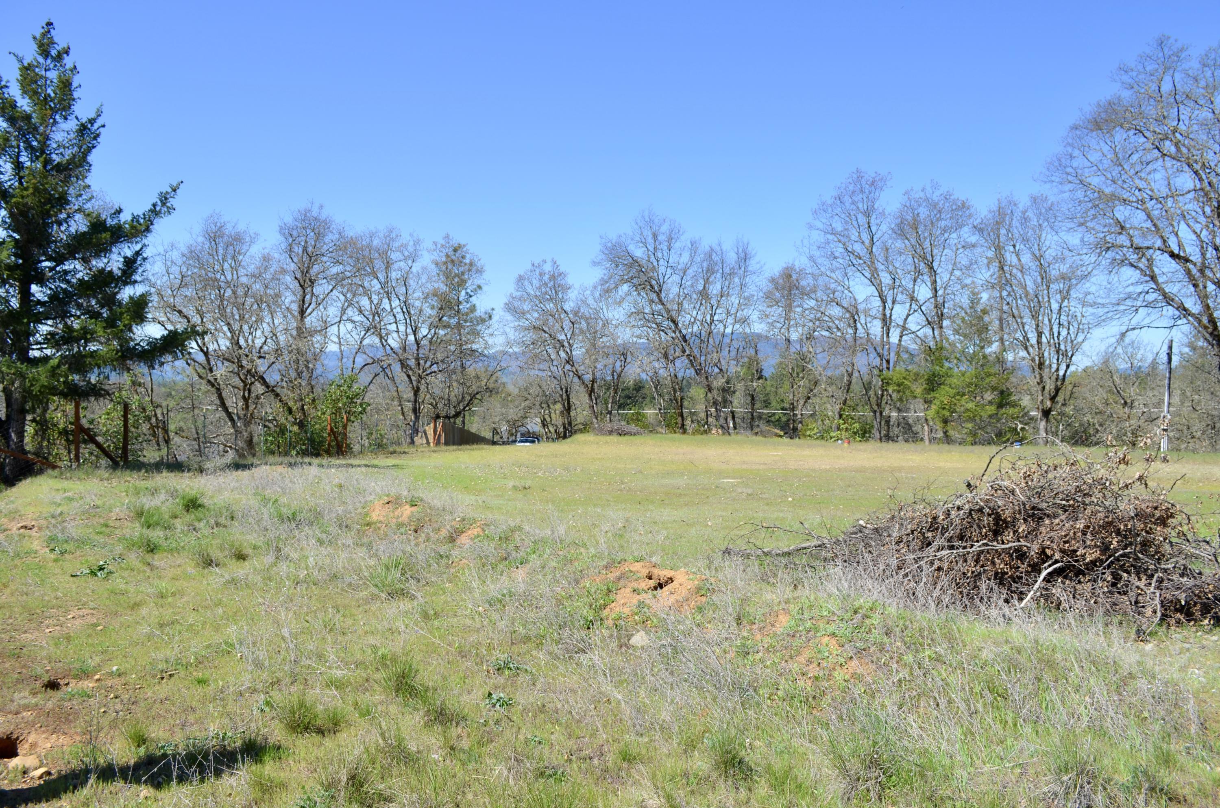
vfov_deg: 47.7
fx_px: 913
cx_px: 610
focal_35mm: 27
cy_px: 404
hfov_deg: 67.5
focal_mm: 18
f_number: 8
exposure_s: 1/250
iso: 100
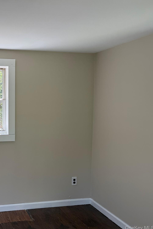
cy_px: 115
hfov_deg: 35.2
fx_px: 217
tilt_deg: -2.9
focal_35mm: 34
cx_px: 0
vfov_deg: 55.8
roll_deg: -0.6
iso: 100
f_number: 1.78
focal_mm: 6.76
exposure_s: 1/445
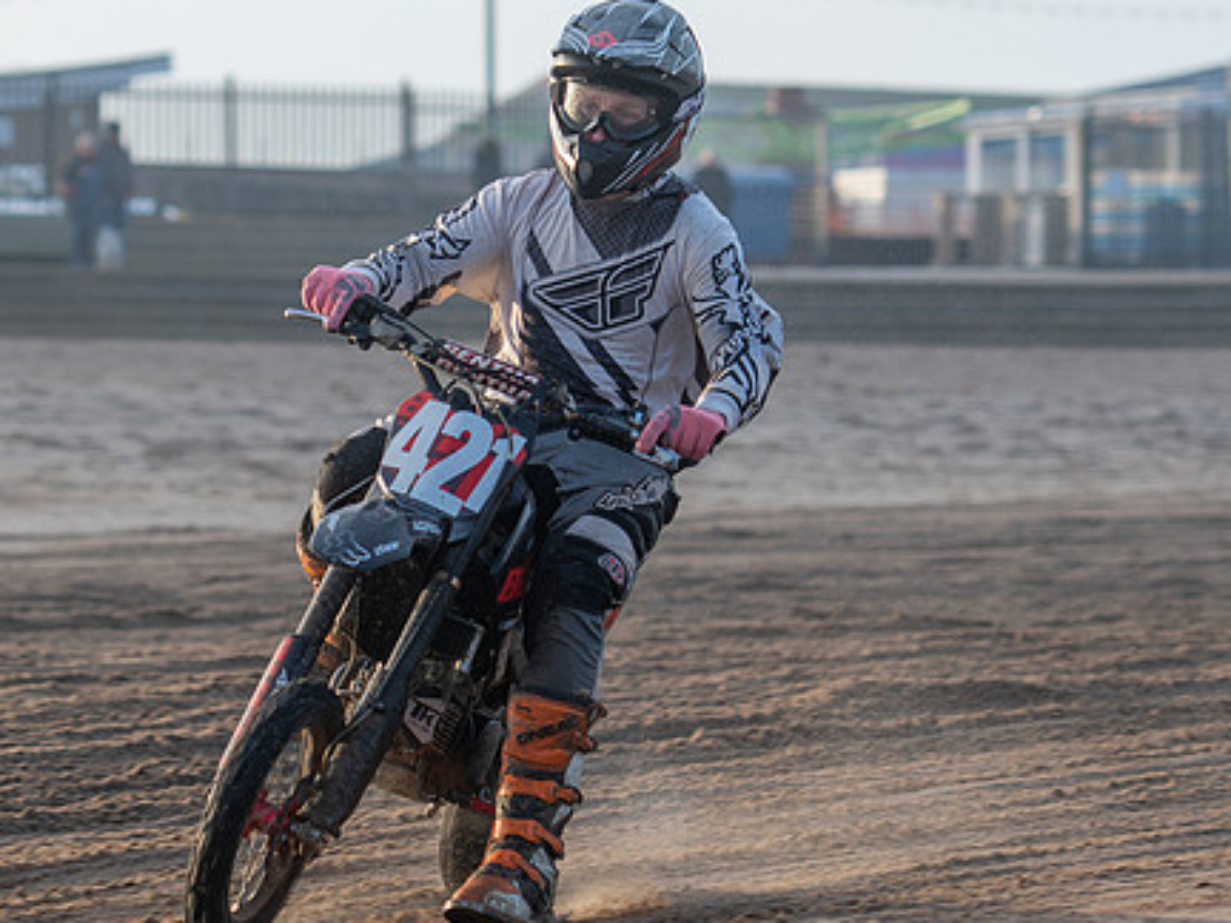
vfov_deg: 6.3
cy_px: 556
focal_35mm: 237
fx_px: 8428
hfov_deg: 8.4
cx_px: 442
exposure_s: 1/400
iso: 100
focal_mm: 100
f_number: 3.2
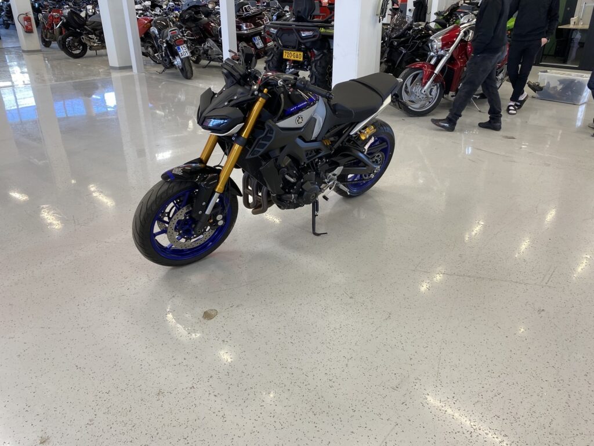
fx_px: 446
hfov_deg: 67.3
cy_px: 223
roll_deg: +0.5
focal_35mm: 26
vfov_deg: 53.1
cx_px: 297
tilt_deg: -27.1
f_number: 1.8
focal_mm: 4.25
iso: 64
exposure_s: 1/100
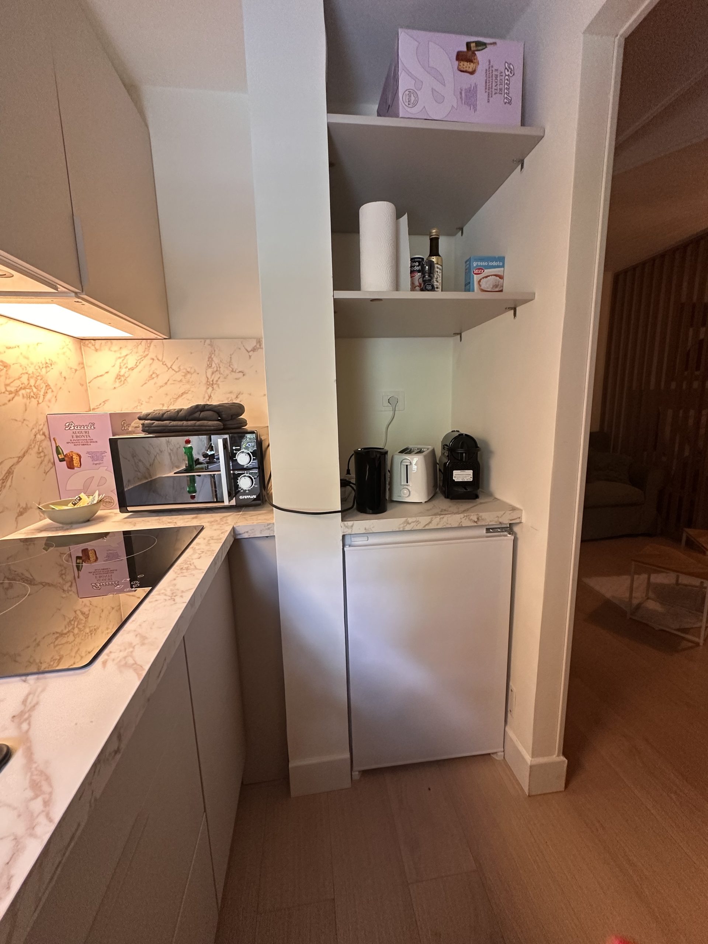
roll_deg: +0.7
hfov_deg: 85.7
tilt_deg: -10.1
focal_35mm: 14
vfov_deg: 102.1
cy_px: 472
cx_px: 354
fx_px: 382
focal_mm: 2.22
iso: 250
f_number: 2.2
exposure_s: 1/100
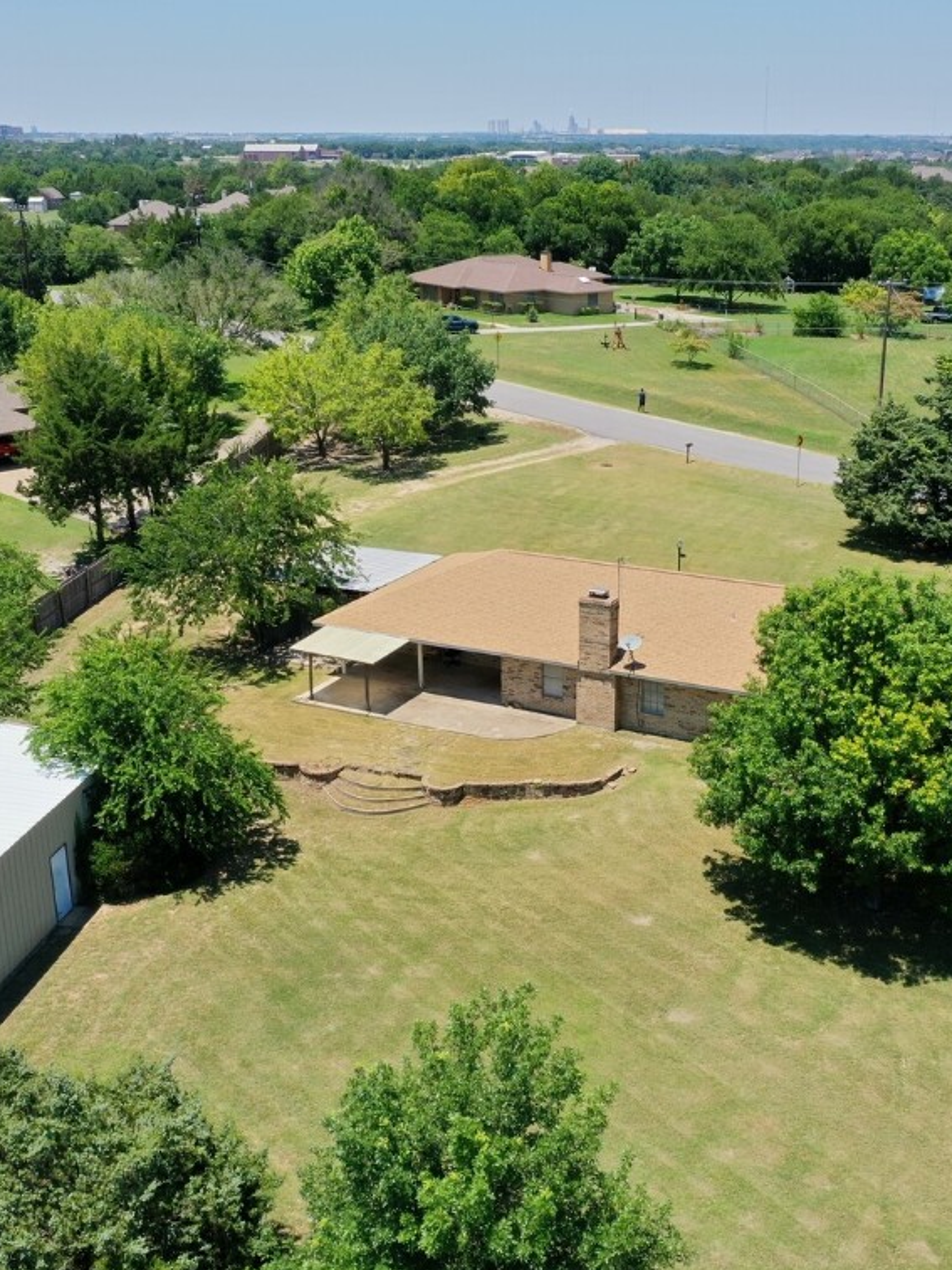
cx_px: 578
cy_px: 628
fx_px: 1503
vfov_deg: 45.8
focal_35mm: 41
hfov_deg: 35.0
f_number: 8
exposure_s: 1/200
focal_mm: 10.26
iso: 100
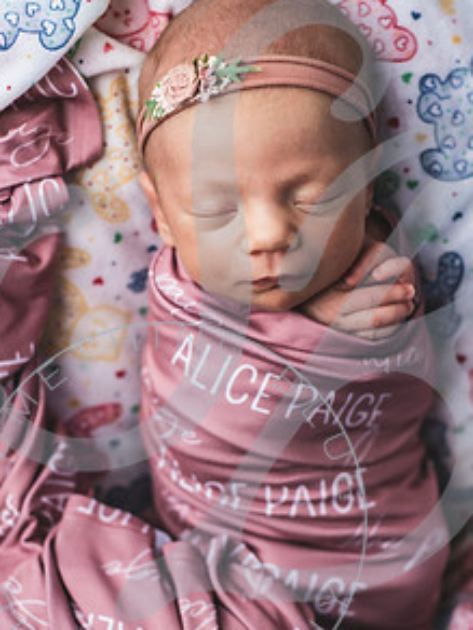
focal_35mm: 74
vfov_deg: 26.3
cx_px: 263
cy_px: 358
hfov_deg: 19.9
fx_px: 1348
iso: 100
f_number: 2.8
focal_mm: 50
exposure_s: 1/125
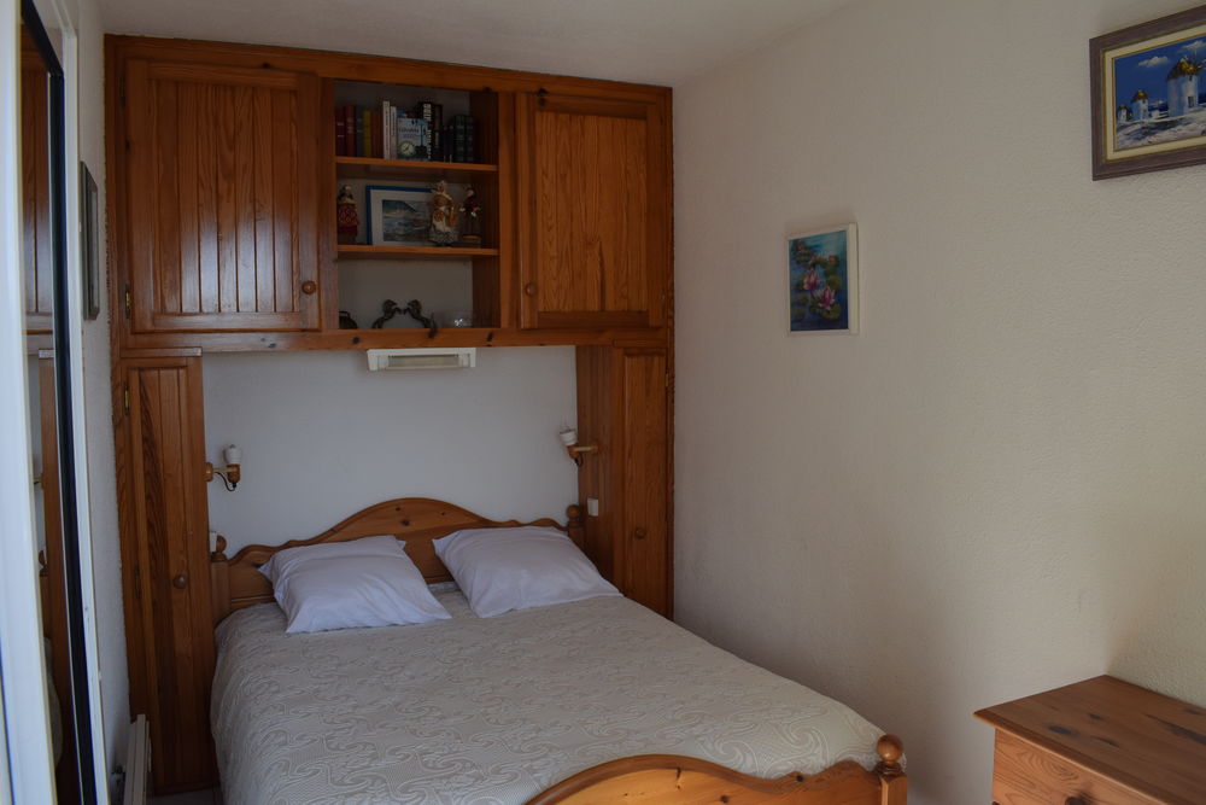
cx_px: 603
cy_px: 402
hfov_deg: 67.4
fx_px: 905
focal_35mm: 27
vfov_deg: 47.9
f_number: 7.1
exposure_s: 1/200
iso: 400
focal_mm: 18
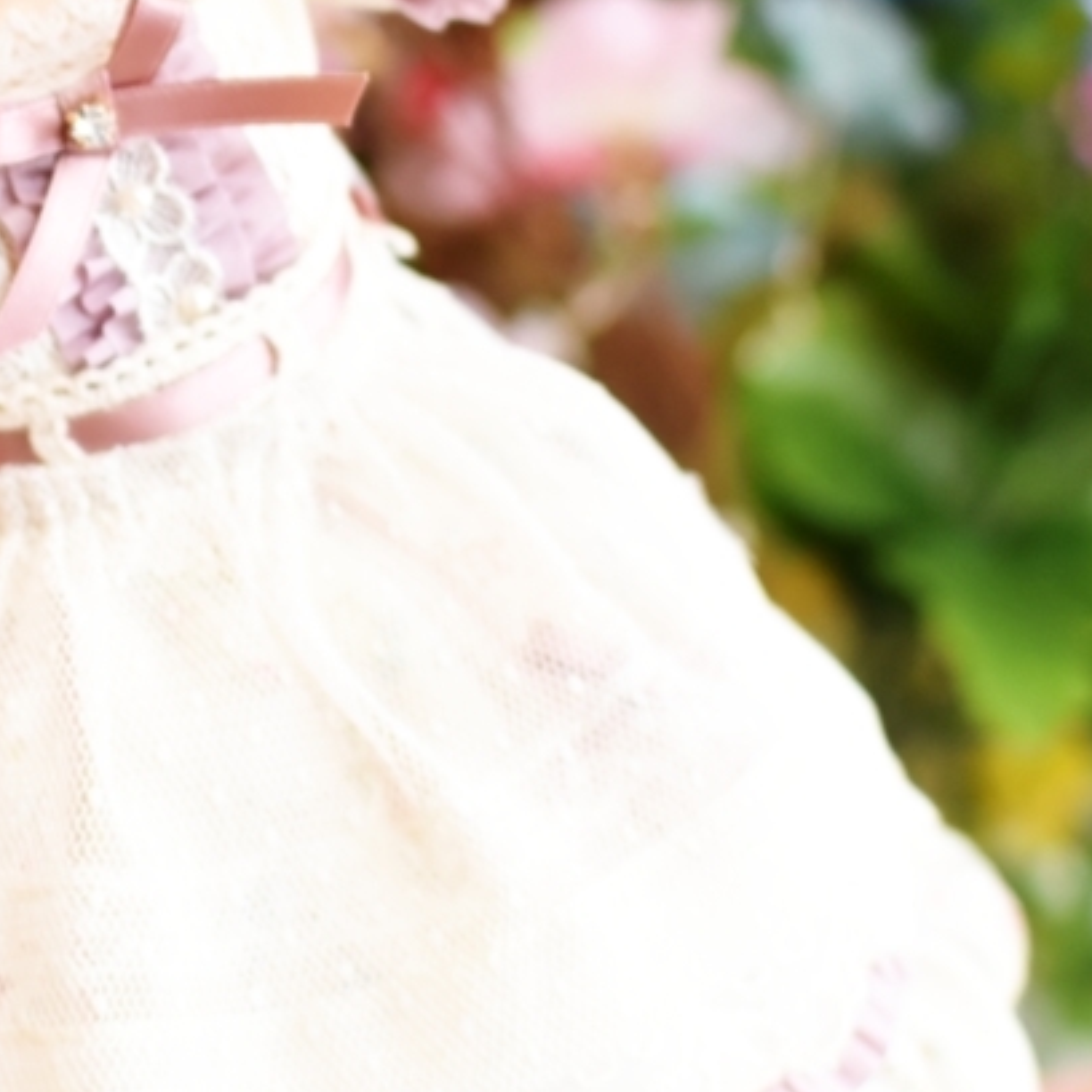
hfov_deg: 13.1
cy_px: 479
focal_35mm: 131
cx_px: 35
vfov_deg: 13.3
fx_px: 4684
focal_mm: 35
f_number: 2.8
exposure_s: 1/60
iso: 800
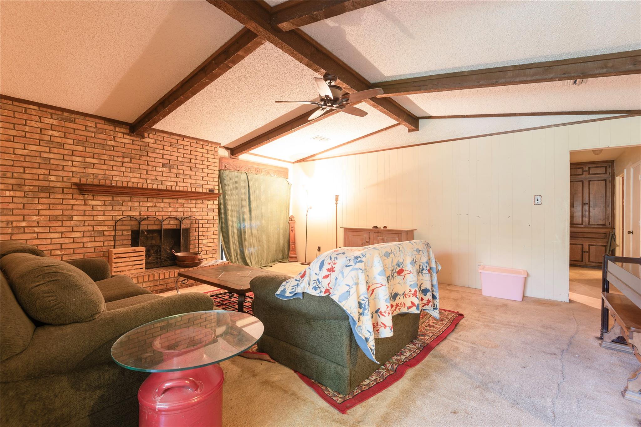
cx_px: 320
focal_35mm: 16
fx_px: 285
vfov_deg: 73.8
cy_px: 214
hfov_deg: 96.7
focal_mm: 16
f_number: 7.1
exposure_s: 5
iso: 100
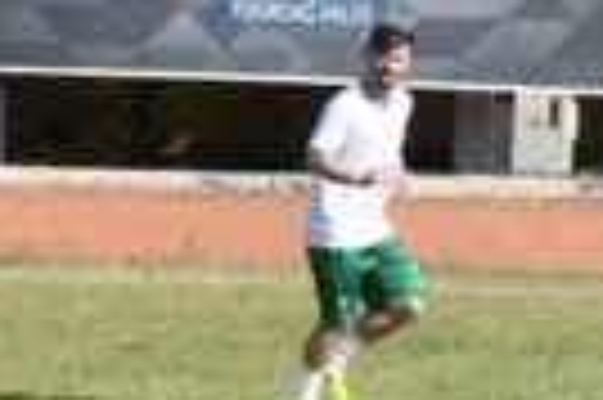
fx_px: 18603
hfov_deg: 1.9
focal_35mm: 1112
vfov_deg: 1.2
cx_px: -122
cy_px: 596
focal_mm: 155
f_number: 20
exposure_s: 1/8000
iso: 25600
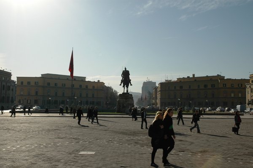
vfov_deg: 30.8
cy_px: 84
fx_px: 305
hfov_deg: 45.0
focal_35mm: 44
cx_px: 126
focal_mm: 29
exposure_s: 1/500
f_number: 11
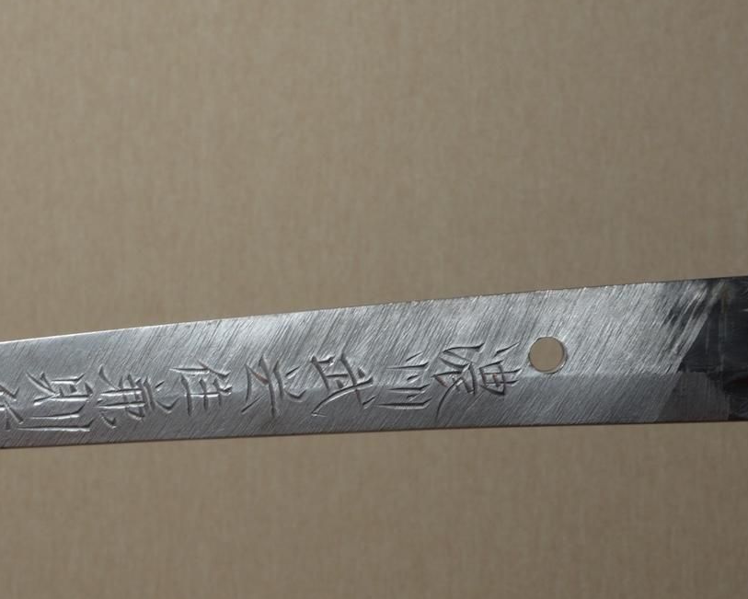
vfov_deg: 16.7
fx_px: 2037
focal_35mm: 92
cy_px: 374
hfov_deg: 20.7
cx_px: 243
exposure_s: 1/1.6
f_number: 11
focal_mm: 38
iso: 400
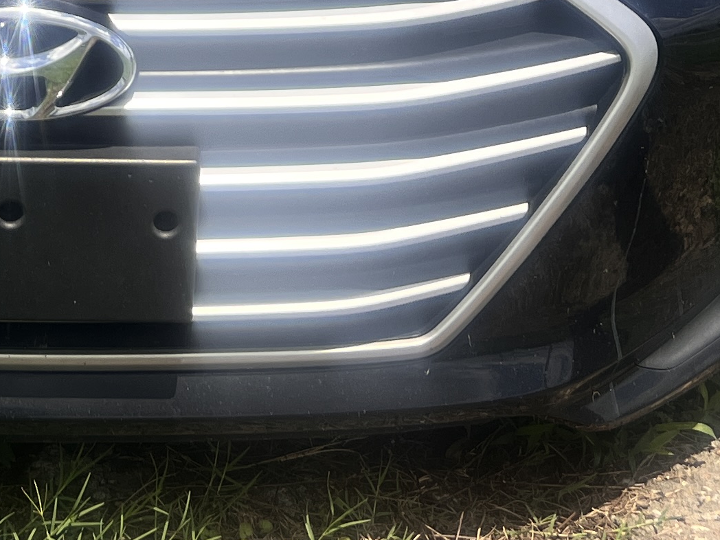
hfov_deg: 18.7
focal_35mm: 100
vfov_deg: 13.7
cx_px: -109
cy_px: -318
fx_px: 2080
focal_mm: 5.7
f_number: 1.5
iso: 50
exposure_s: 1/3968
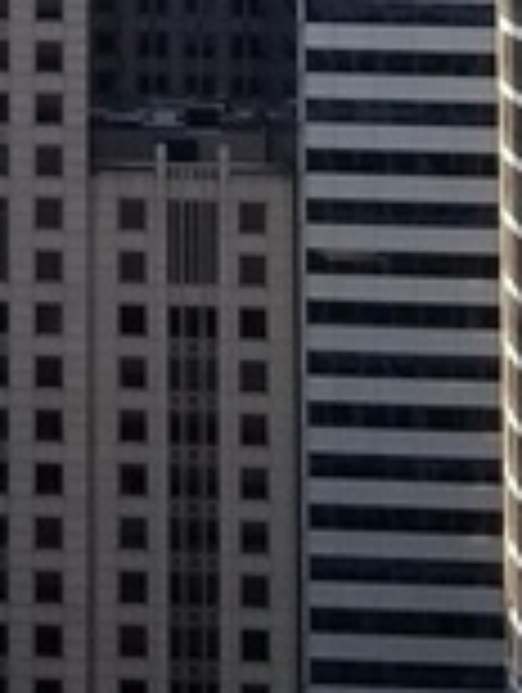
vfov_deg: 10.3
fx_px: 3649
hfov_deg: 8.0
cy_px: -490
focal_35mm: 182
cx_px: -306
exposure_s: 1/874
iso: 50
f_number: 1.7
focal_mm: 4.25
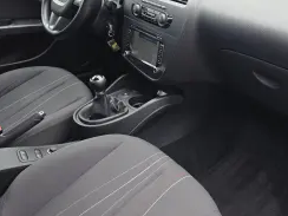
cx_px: 190
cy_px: 65
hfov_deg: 53.0
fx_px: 283
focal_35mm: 34
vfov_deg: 41.0
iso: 40
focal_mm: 6.25
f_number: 1.7
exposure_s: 1/180
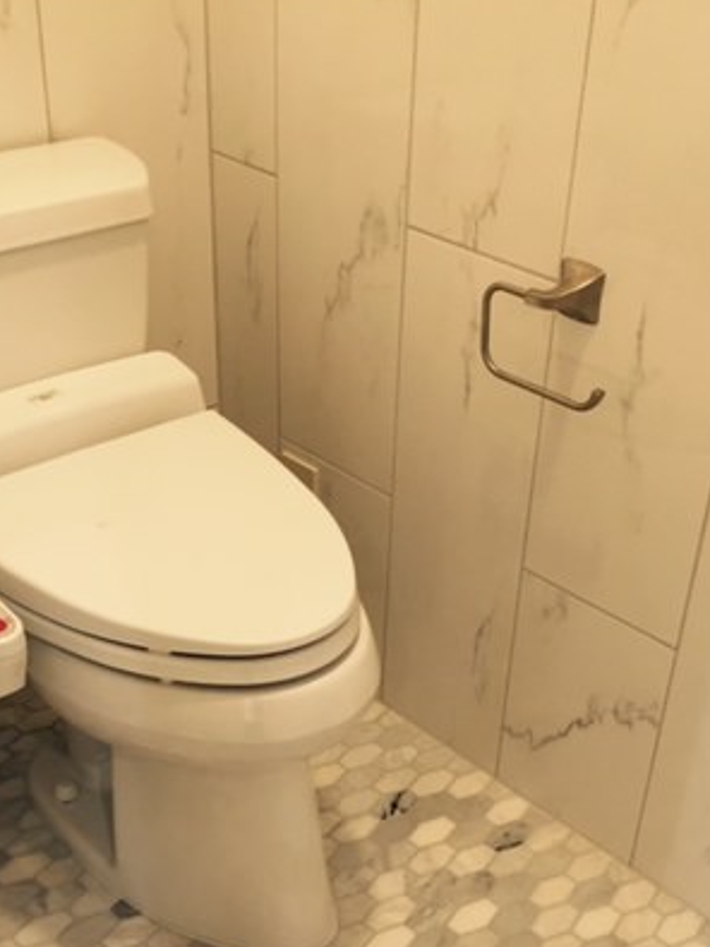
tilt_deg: -38.1
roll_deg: -3.5
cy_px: 743
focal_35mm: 47
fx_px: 1286
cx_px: 398
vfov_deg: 39.0
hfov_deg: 30.8
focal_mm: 4.15
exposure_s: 1/30
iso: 80
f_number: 2.2
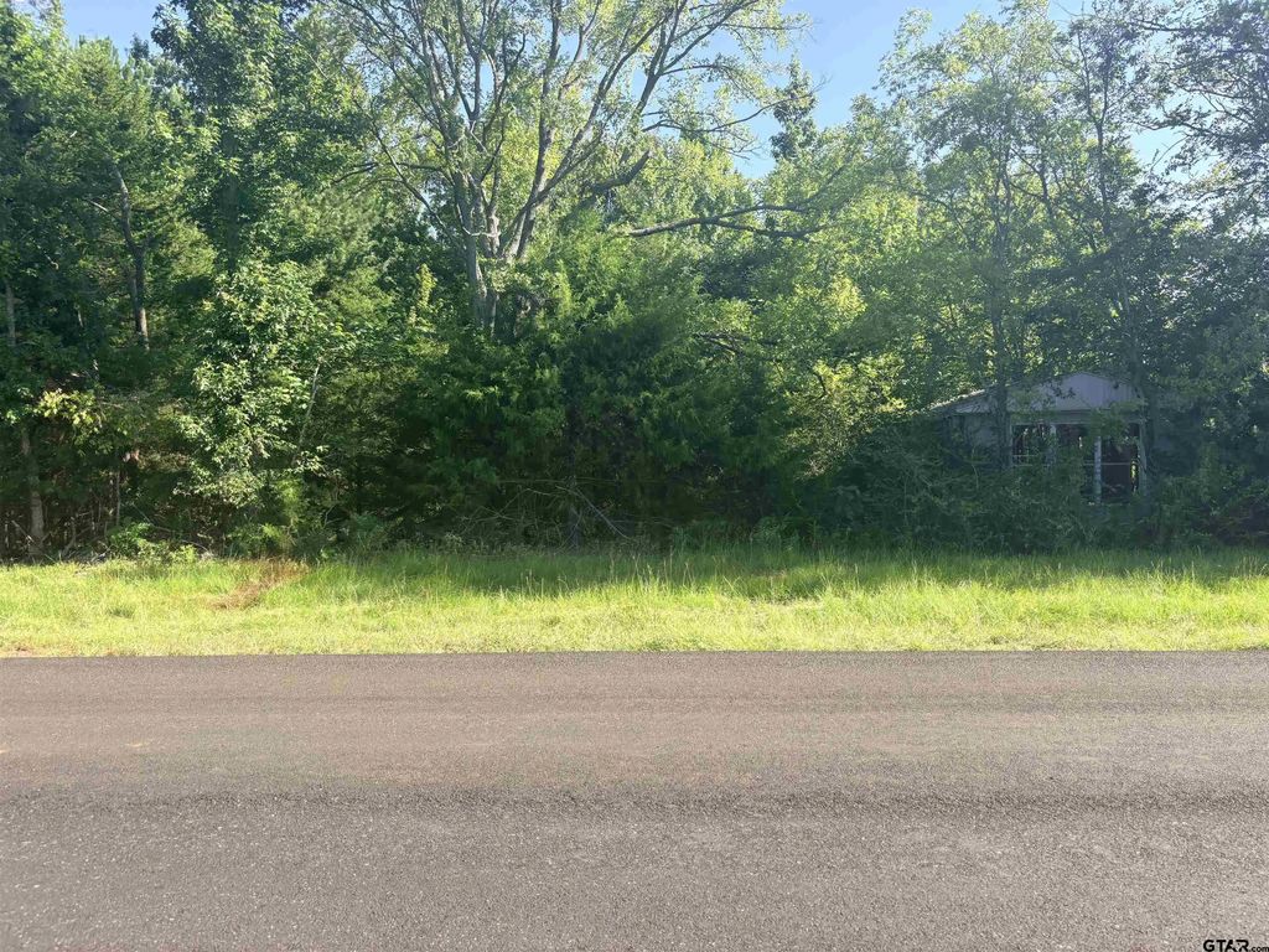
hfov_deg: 67.3
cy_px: 476
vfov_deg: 53.1
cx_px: 634
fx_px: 953
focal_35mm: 26
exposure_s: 1/873
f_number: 1.6
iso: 50
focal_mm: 5.96
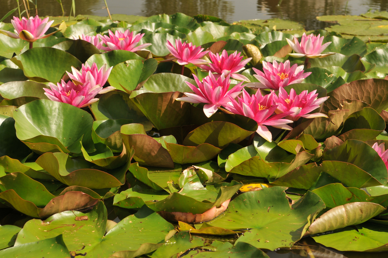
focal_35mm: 82
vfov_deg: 16.5
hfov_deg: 24.6
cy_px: 129
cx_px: 194
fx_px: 888
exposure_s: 1/320
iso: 200
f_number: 9
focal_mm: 55
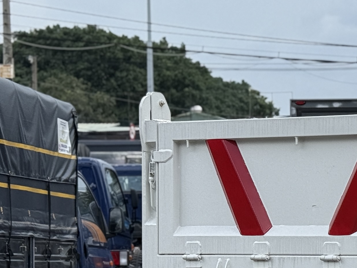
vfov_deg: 9.4
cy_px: 228
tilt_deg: -0.8
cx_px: 523
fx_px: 1619
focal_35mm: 157
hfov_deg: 12.0
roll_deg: +0.9
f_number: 1.78
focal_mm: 6.76
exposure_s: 1/2762
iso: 64
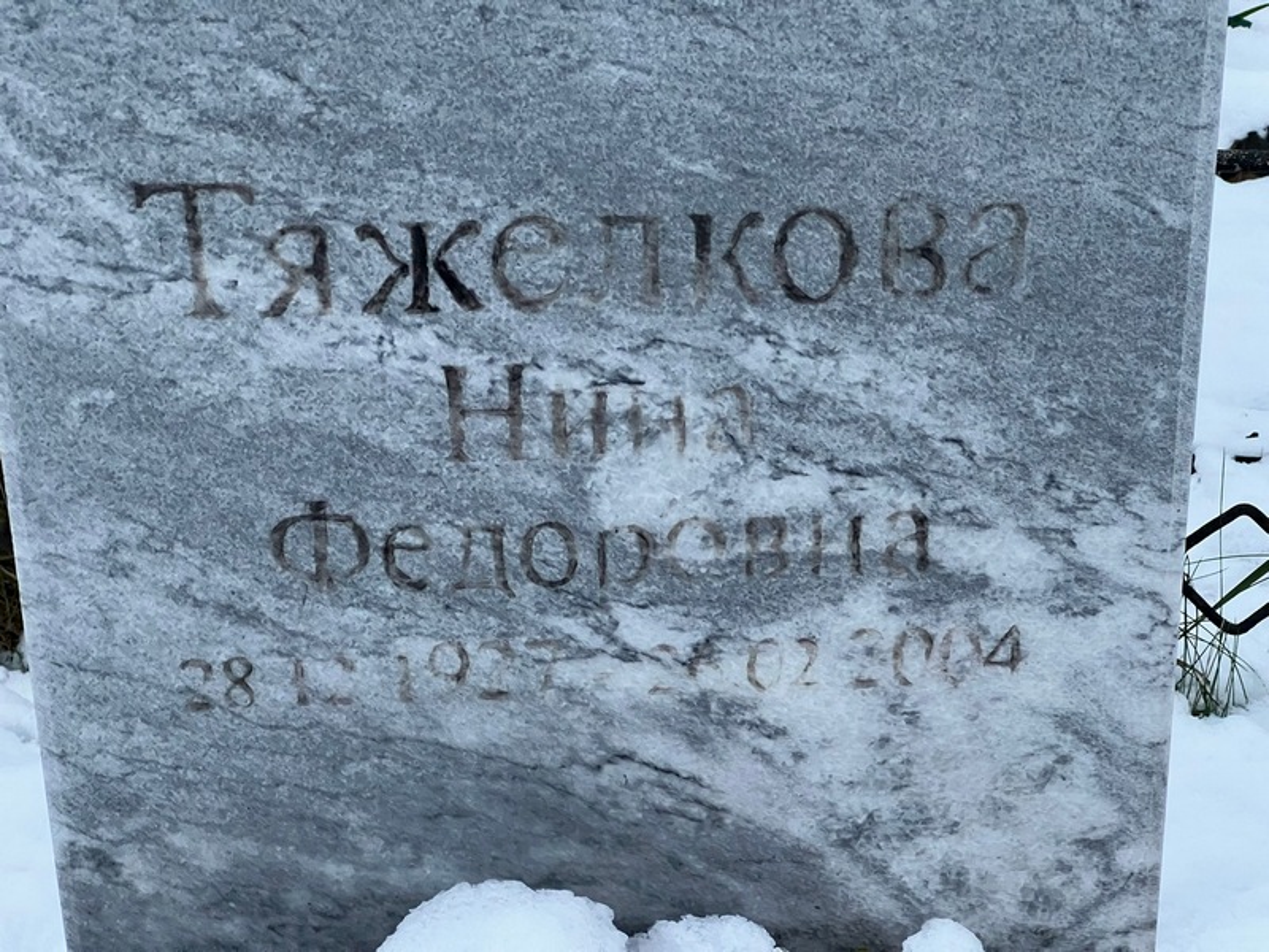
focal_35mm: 77
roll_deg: -0.1
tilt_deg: -25.3
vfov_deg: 19.1
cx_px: 634
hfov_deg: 25.3
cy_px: 476
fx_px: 2823
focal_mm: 9
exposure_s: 1/60
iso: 500
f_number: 2.8
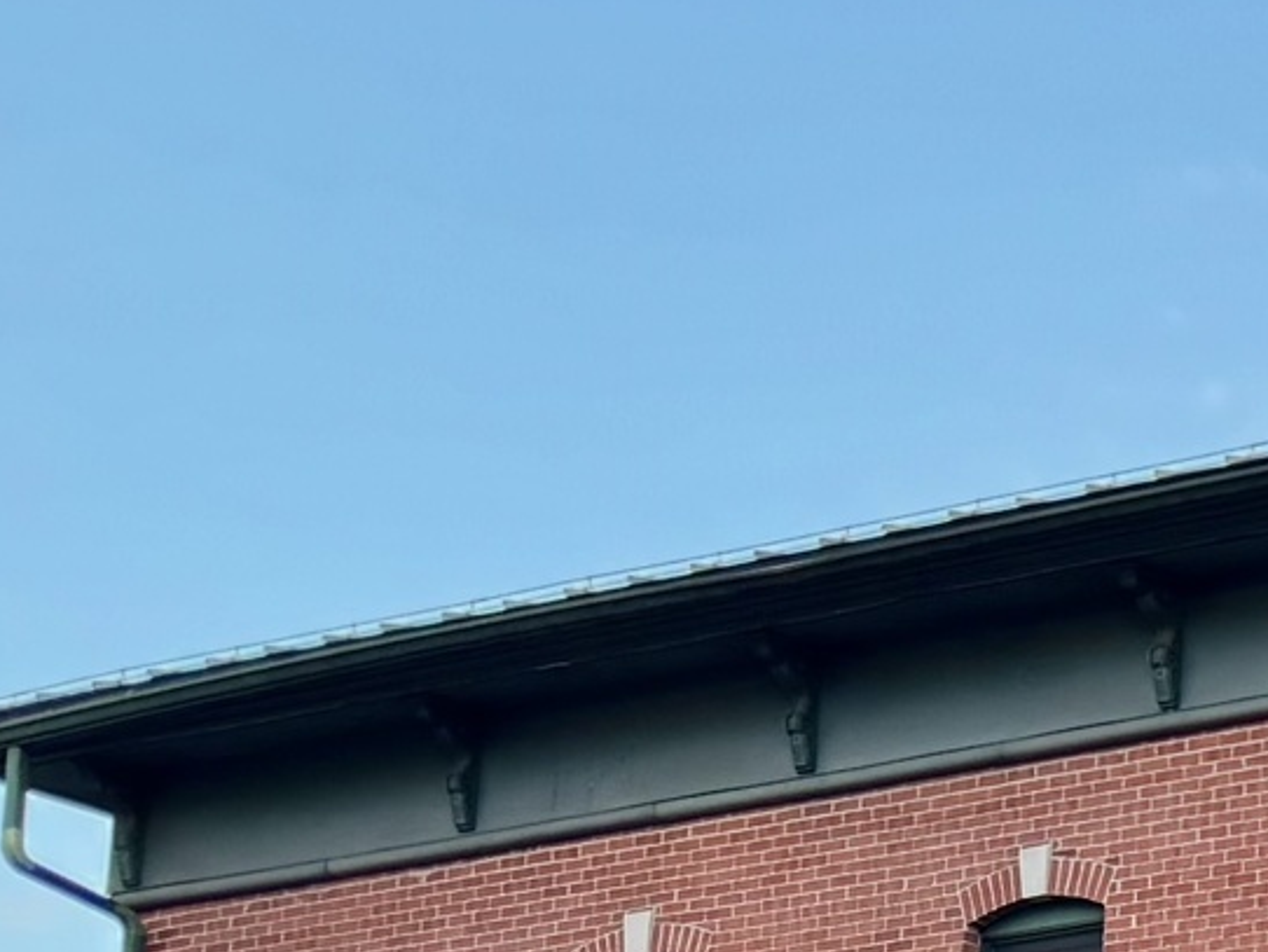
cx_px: 3423
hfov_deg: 11.1
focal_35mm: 136
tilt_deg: +5.4
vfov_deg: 10.1
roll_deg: +0.0
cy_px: 1934
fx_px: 4984
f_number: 1.78
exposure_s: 1/141
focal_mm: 6.76
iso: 100
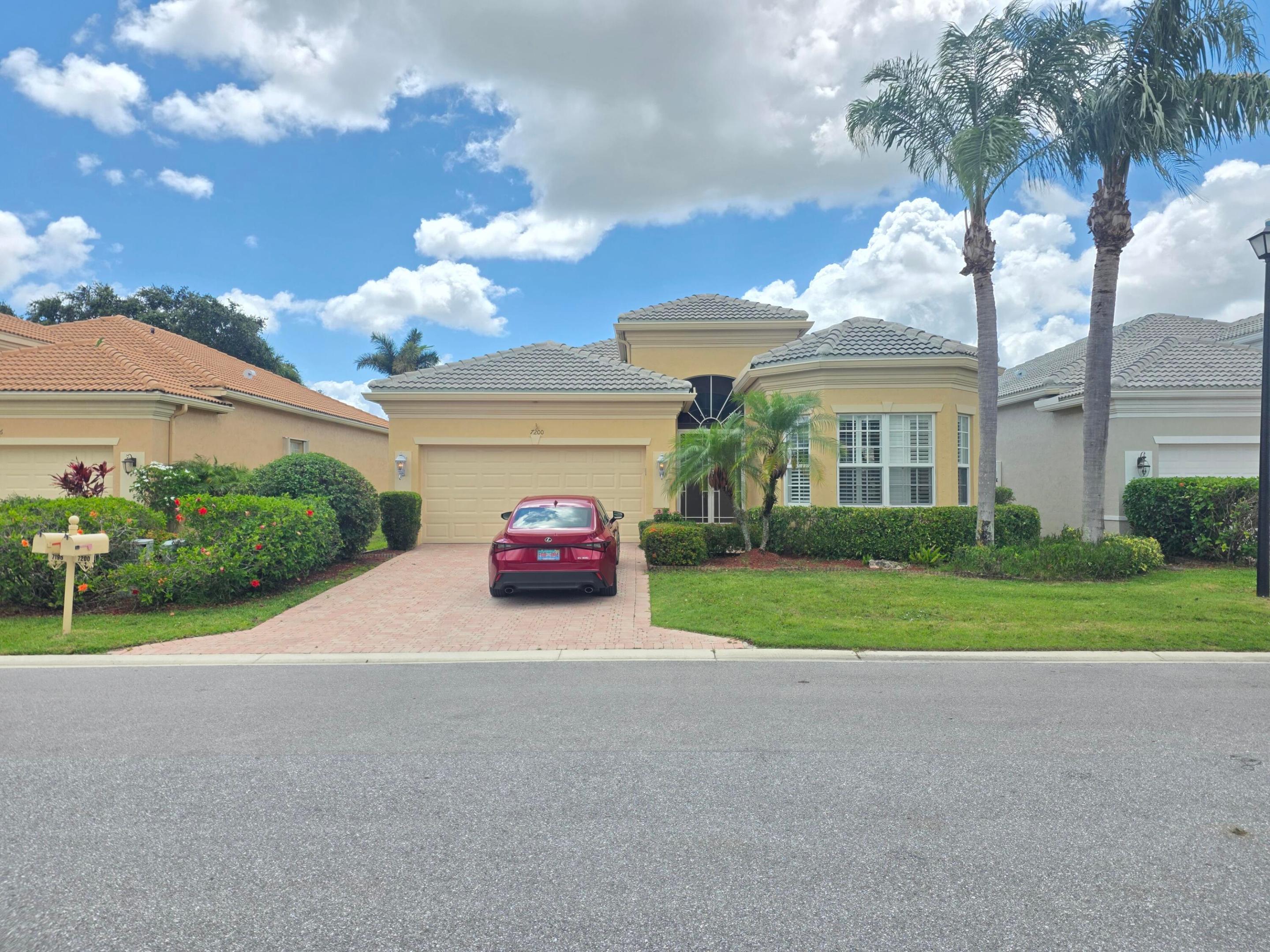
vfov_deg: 58.9
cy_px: 476
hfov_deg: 73.9
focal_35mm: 23
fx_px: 844
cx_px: 635
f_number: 1.7
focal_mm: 6.25
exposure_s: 1/4539
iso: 80
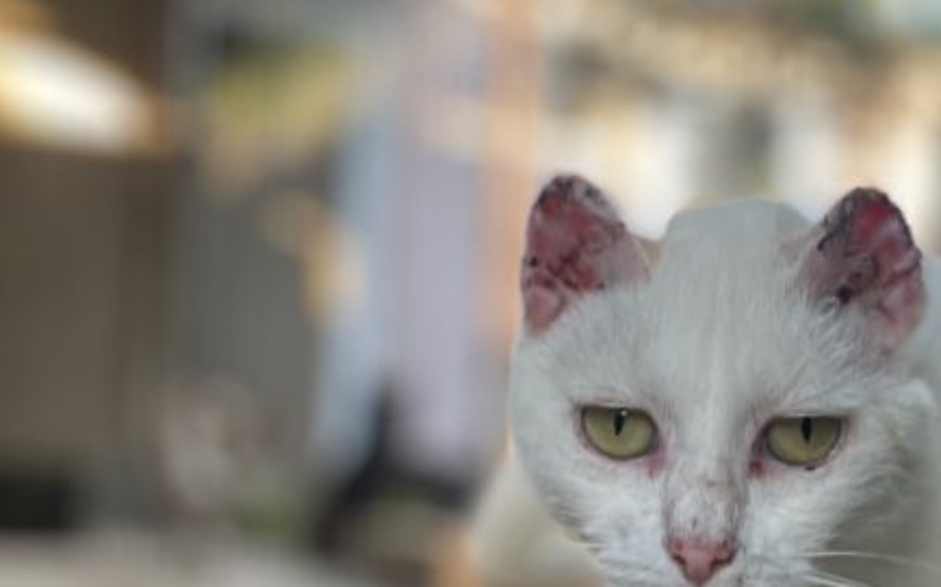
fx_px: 1667
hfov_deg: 31.0
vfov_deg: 19.5
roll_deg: -4.6
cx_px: 694
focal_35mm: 65
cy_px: 557
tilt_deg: -0.1
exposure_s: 1/121
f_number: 1.6
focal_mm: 4.2
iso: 50
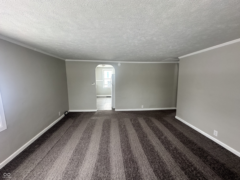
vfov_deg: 85.7
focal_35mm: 14
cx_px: 120
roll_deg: +0.5
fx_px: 97
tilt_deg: -7.1
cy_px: 90
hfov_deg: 102.1
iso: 100
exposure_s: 1/99
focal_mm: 2.22
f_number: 2.2
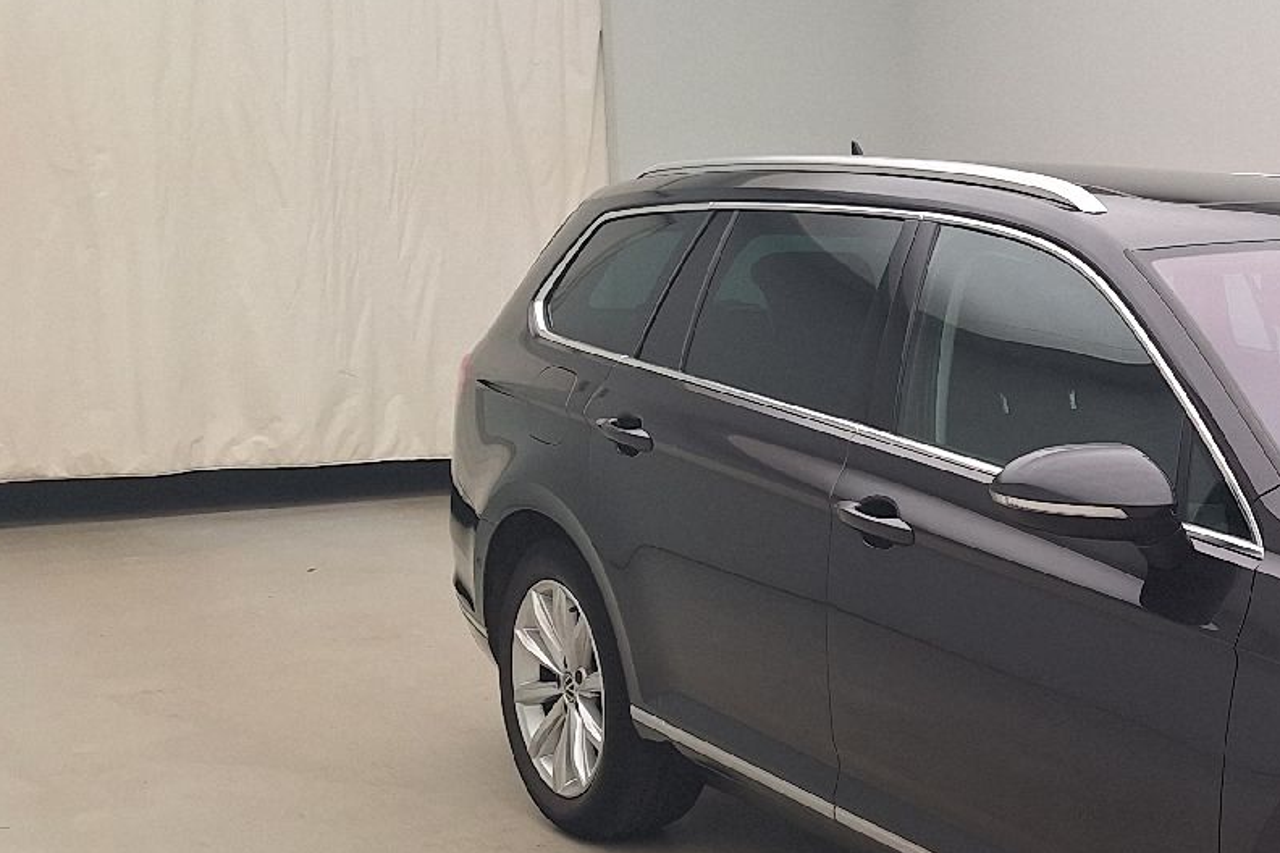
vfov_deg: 23.2
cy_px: 599
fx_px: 2062
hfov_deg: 29.6
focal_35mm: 58
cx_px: 1535
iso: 40
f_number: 1.8
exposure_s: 1/138
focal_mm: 5.54
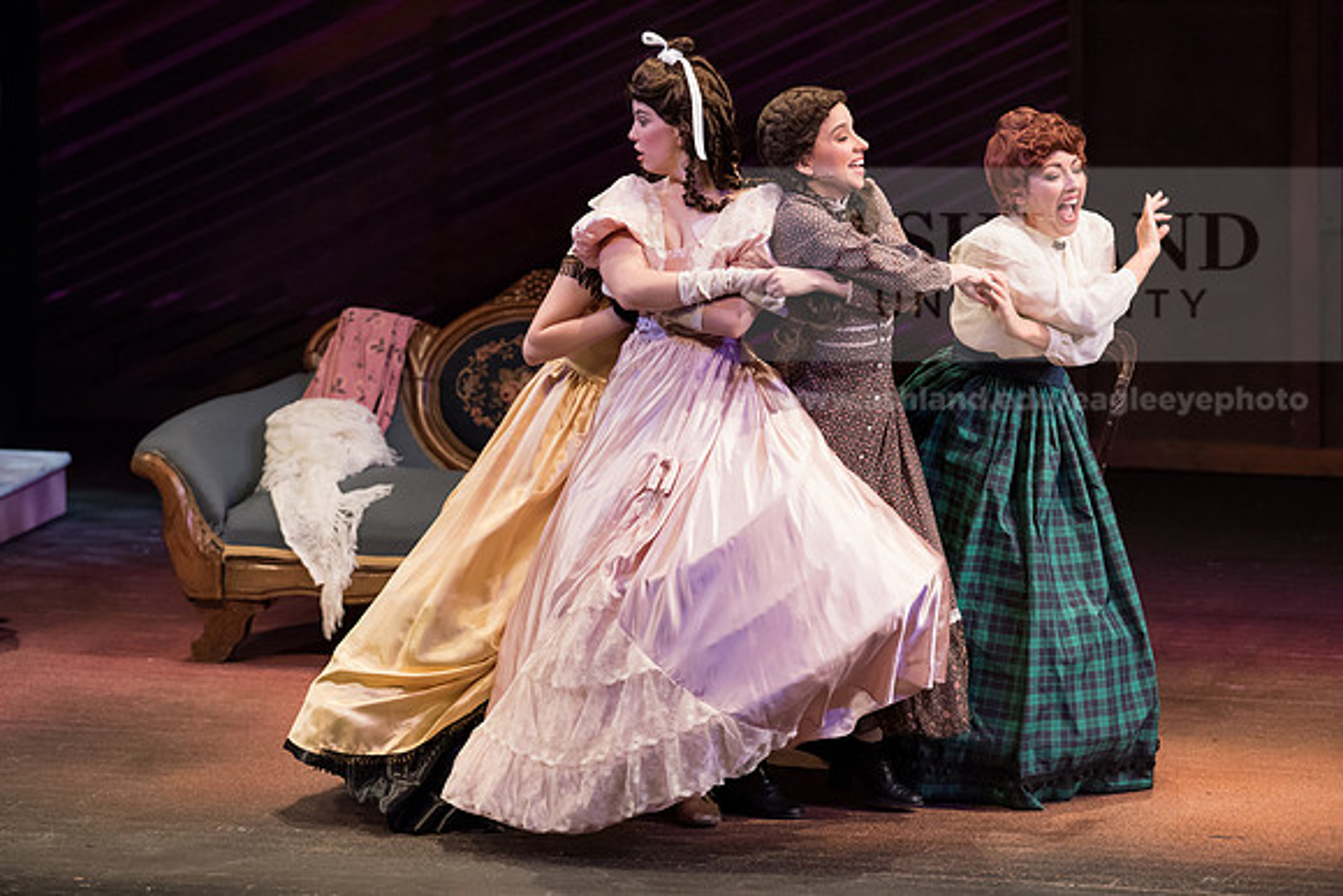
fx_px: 11194
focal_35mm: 300
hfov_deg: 6.9
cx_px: 672
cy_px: 448
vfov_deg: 4.6
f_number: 4
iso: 3200
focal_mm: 300
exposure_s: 1/400
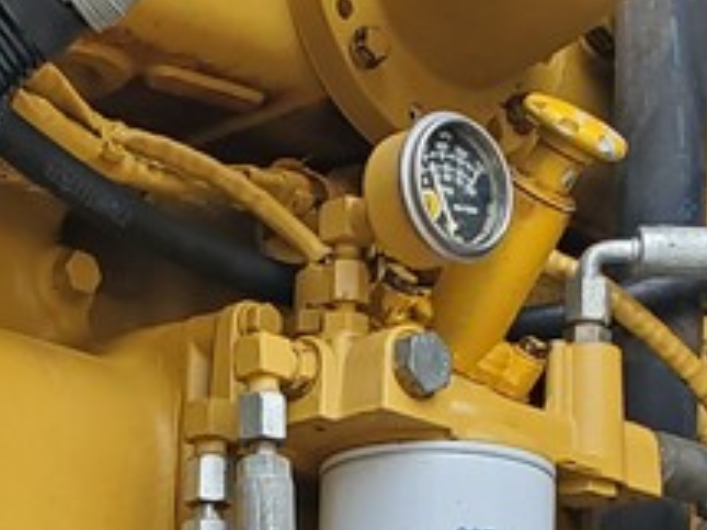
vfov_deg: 11.7
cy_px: 606
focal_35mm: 124
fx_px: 2531
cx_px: 260
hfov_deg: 15.9
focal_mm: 4.3
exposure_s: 1/120
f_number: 2.4
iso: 64
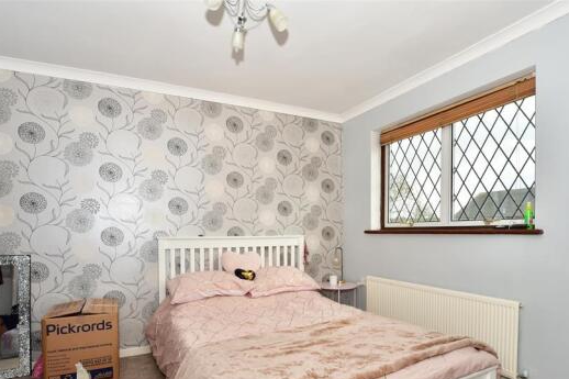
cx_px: 284
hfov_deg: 86.9
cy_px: 239
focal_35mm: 19
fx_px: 300
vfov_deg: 63.5
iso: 140
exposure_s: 1/60
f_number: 7.1
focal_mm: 10
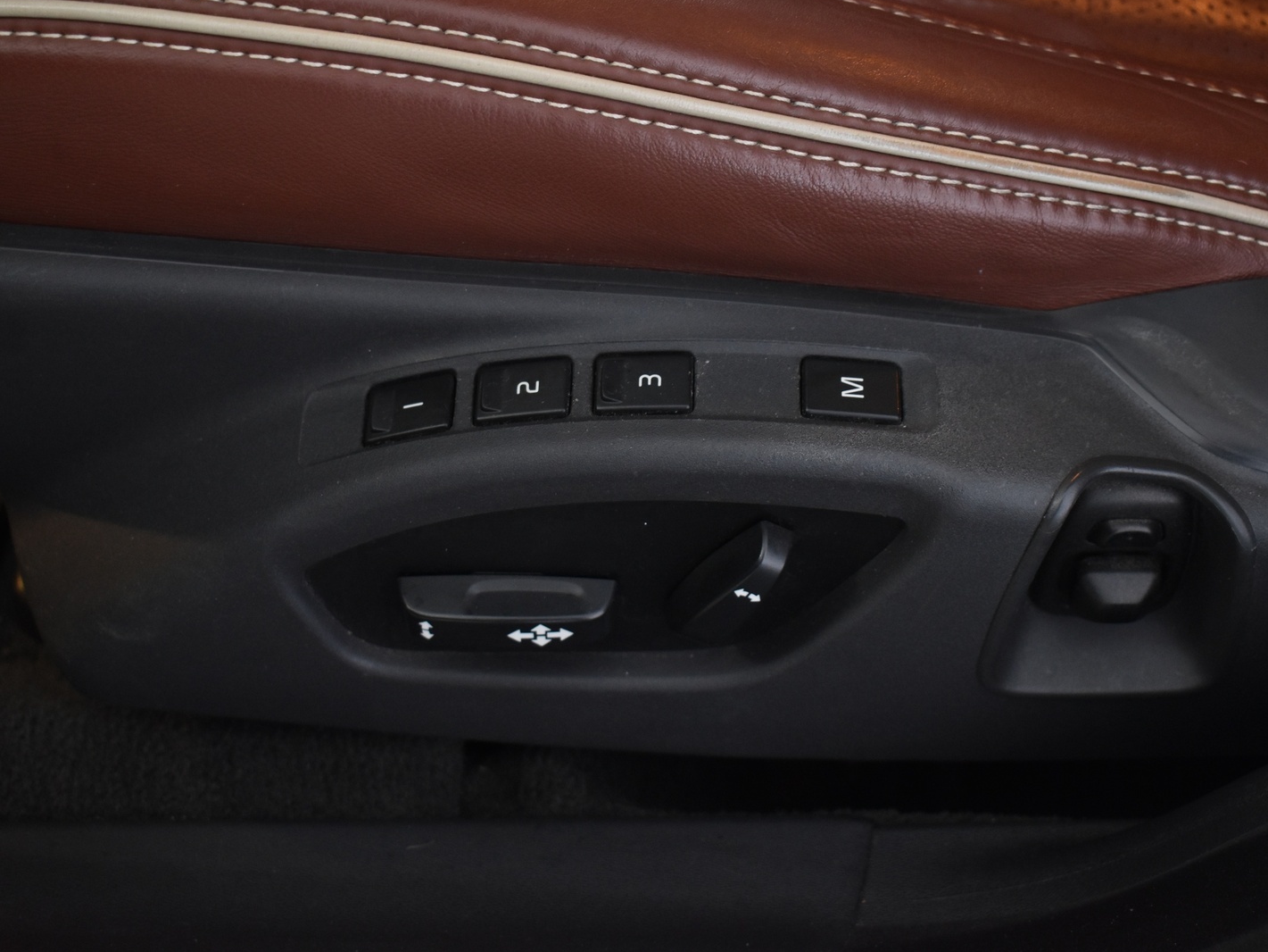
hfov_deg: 33.5
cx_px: 637
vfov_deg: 25.4
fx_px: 2108
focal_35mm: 58
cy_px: 472
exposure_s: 1/13
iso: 1250
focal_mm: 35
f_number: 5
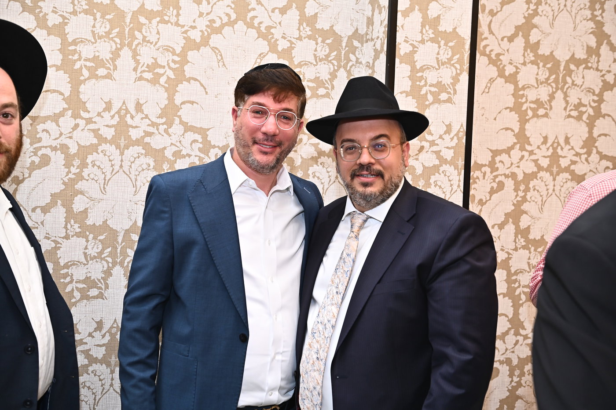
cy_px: 205
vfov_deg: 30.5
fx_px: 753
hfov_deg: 44.5
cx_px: 308
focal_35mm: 44
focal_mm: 44
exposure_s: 1/200
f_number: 4
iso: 1250
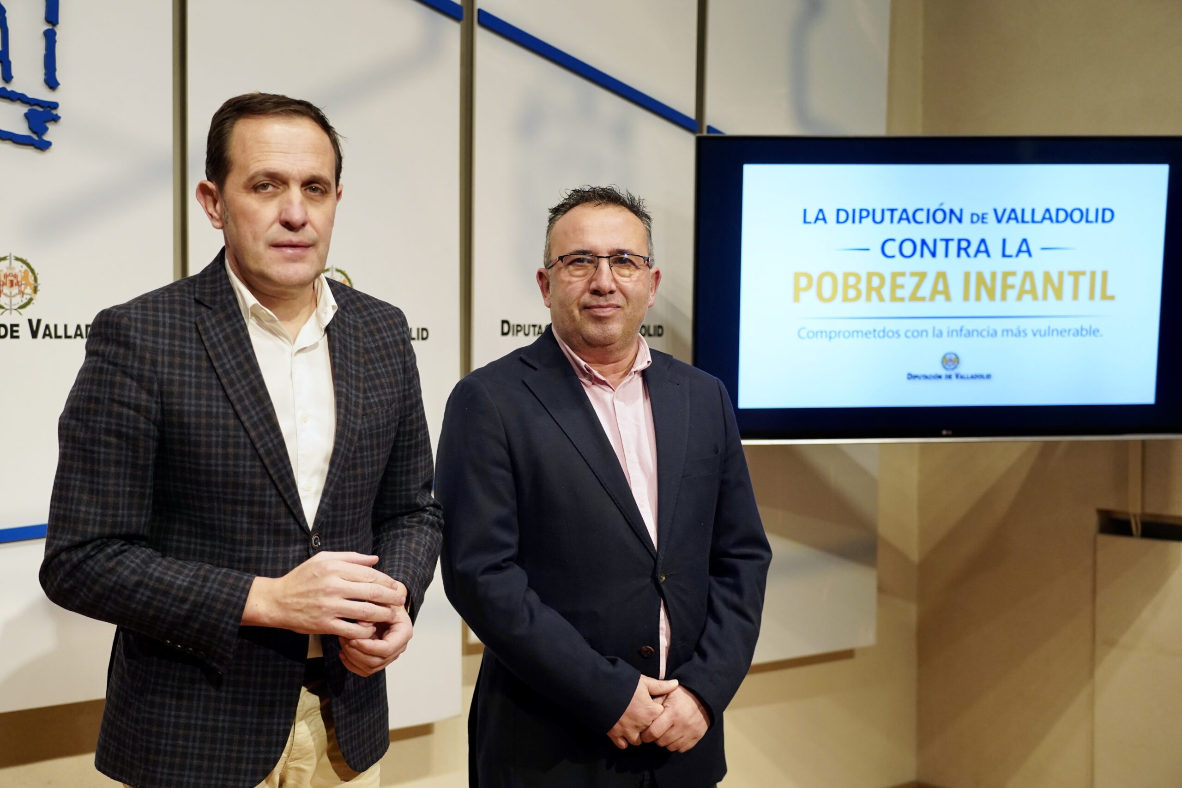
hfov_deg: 39.6
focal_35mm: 50
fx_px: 1642
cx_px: 591
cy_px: 394
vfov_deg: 27.0
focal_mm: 50
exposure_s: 1/320
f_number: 4
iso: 2000
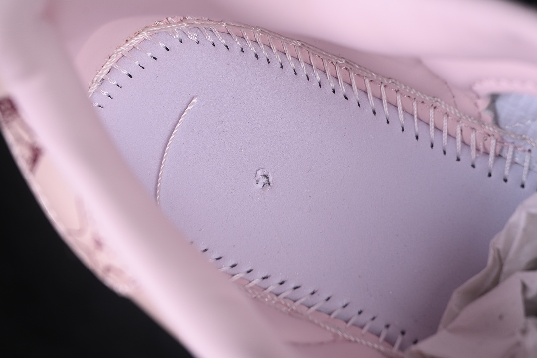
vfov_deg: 18.2
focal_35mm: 75
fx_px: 1119
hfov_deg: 27.0
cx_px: 268
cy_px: 179
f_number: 7.1
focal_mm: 50
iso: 160
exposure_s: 1/80
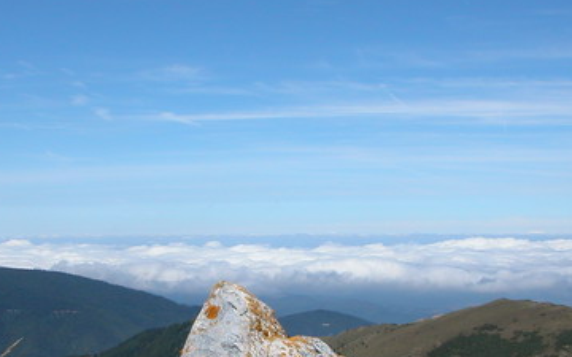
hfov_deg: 30.9
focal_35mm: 66
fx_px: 1029
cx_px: 205
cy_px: 259
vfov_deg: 19.6
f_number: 7.1
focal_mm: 8.9
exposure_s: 1/455
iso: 100
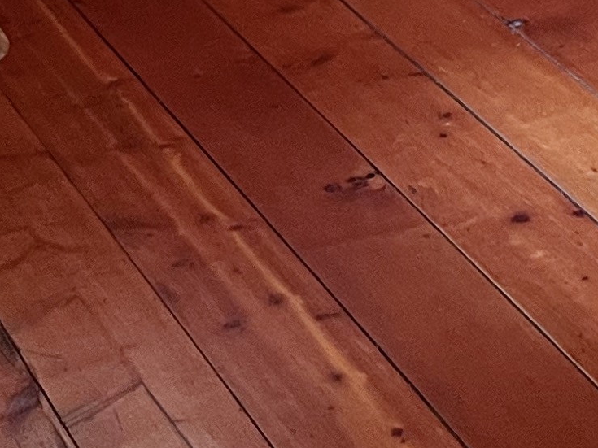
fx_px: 2401
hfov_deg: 13.8
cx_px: 711
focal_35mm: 139
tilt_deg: -7.1
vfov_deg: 9.2
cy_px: -744
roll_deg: +1.4
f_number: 1.6
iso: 250
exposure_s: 1/60
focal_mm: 5.1
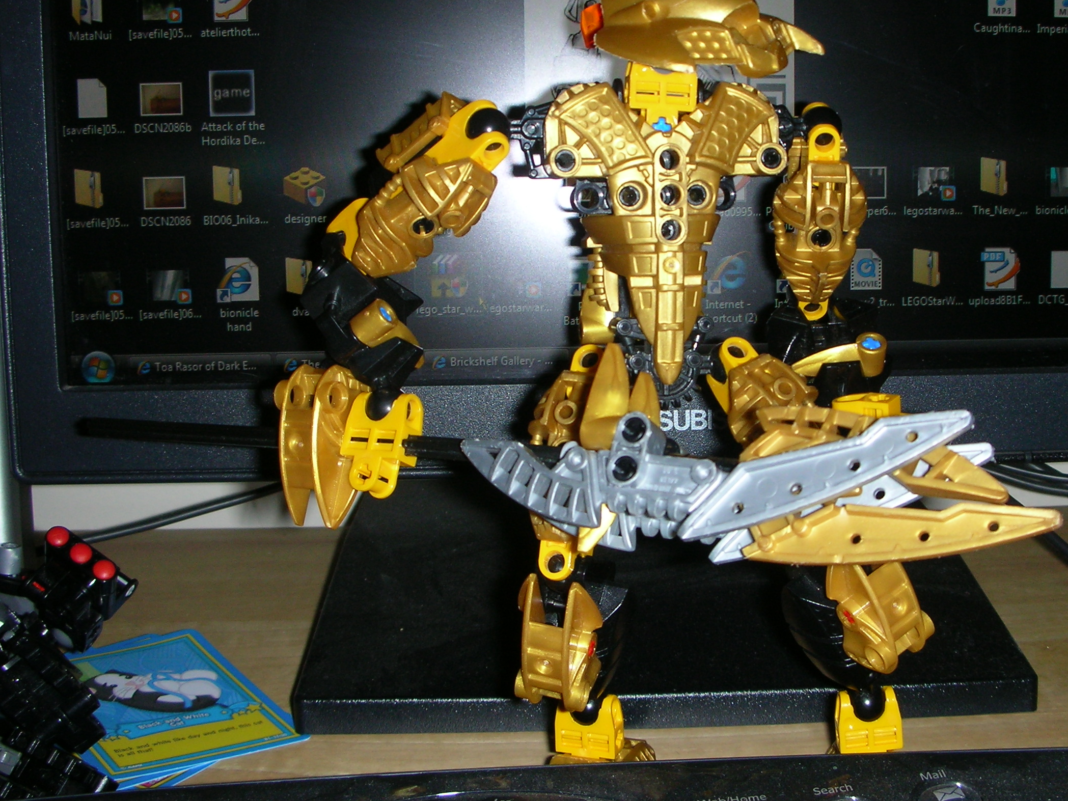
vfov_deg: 30.8
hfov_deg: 40.3
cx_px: 617
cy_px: 346
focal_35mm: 47
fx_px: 1450
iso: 50
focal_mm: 5.8
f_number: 3
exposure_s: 1/60.1
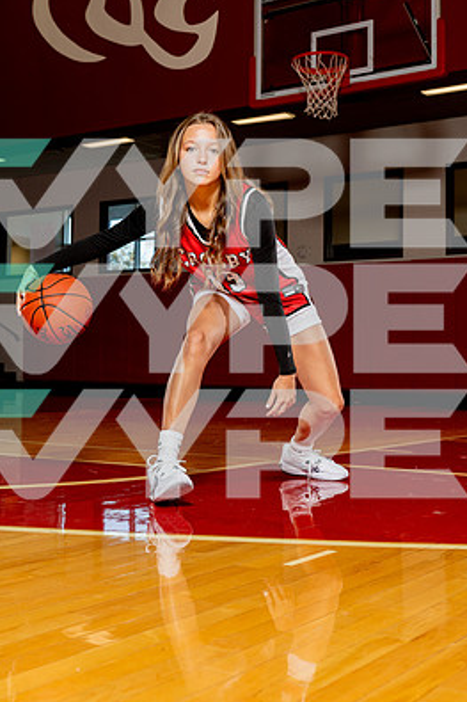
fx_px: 954
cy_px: 320
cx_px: 210
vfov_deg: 40.3
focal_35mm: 49
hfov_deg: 27.5
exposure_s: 1/250
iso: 400
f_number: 5.6
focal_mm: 43
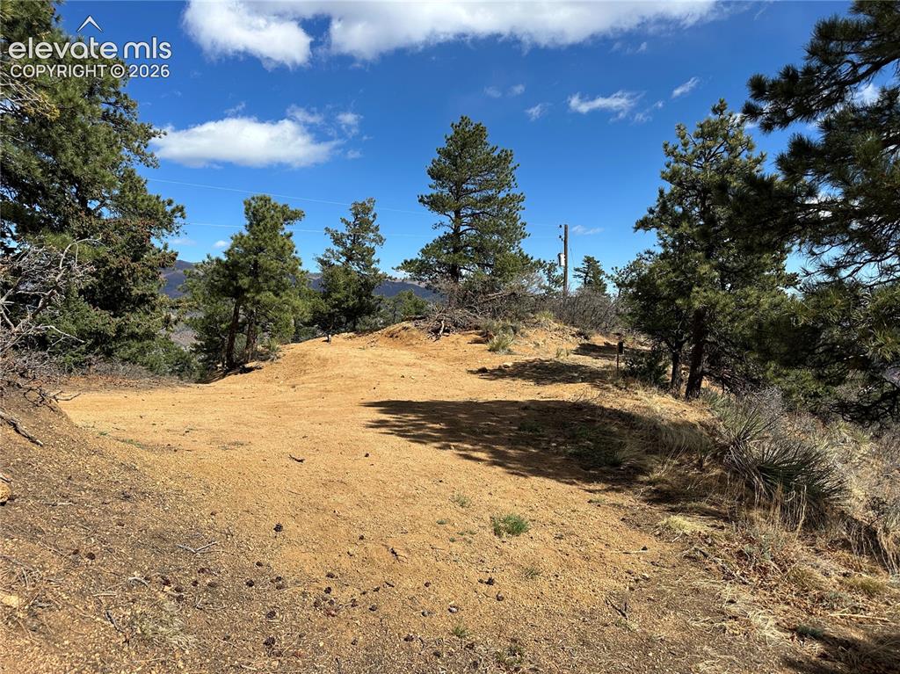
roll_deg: -0.3
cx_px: 450
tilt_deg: -2.5
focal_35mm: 24
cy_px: 337
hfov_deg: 71.6
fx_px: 624
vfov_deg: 56.8
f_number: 1.78
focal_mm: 6.86
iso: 80
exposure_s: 1/4545
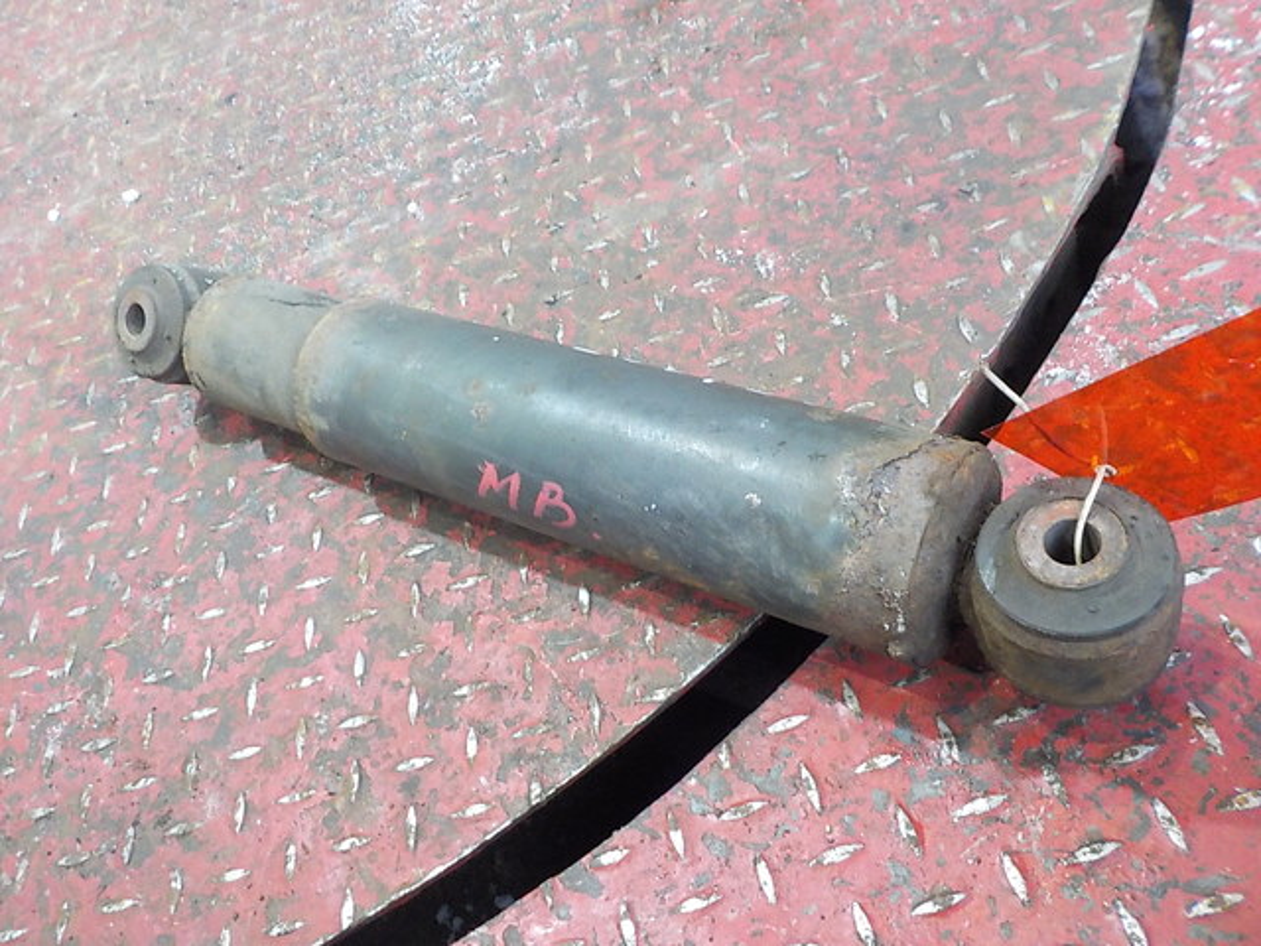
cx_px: 630
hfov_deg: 60.0
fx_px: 1093
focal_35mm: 30
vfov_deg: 46.8
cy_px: 473
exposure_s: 1/15
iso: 400
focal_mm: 4.1
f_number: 3.3
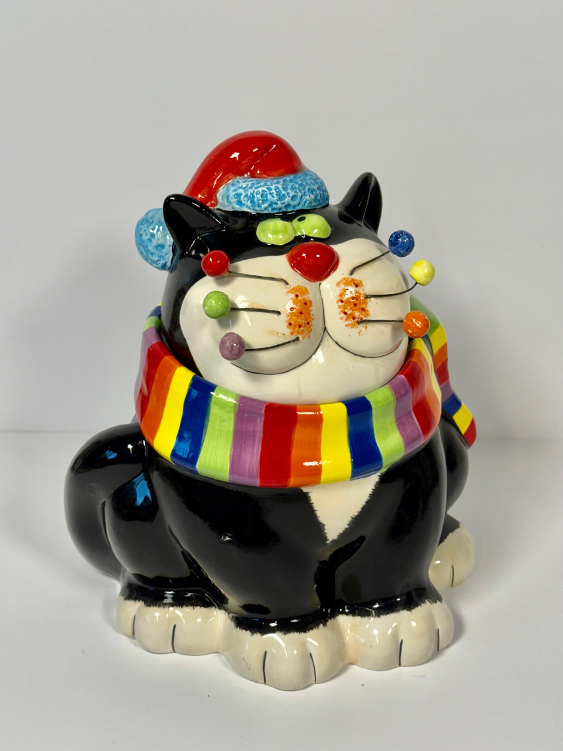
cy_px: 376
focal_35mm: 48
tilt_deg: -24.2
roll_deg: +1.8
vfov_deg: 39.7
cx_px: 282
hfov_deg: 30.3
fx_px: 1041
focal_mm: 6.76
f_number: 1.78
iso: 50
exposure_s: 1/144
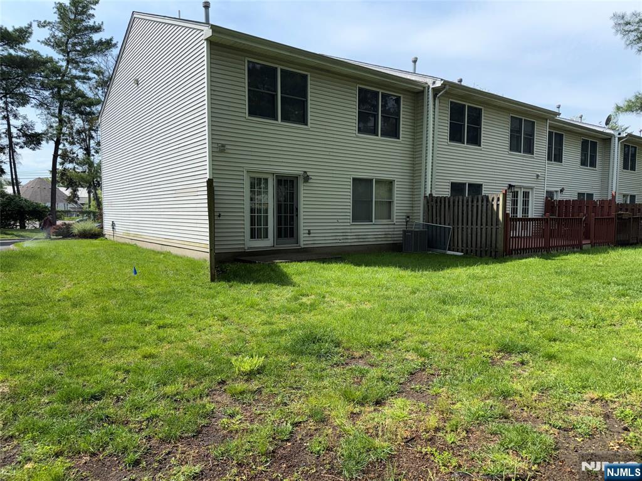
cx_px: 321
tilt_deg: -3.6
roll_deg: -0.2
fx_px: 445
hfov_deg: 71.6
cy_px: 240
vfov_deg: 56.8
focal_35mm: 24
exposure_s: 1/3676
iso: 50
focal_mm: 6.76
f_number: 1.78
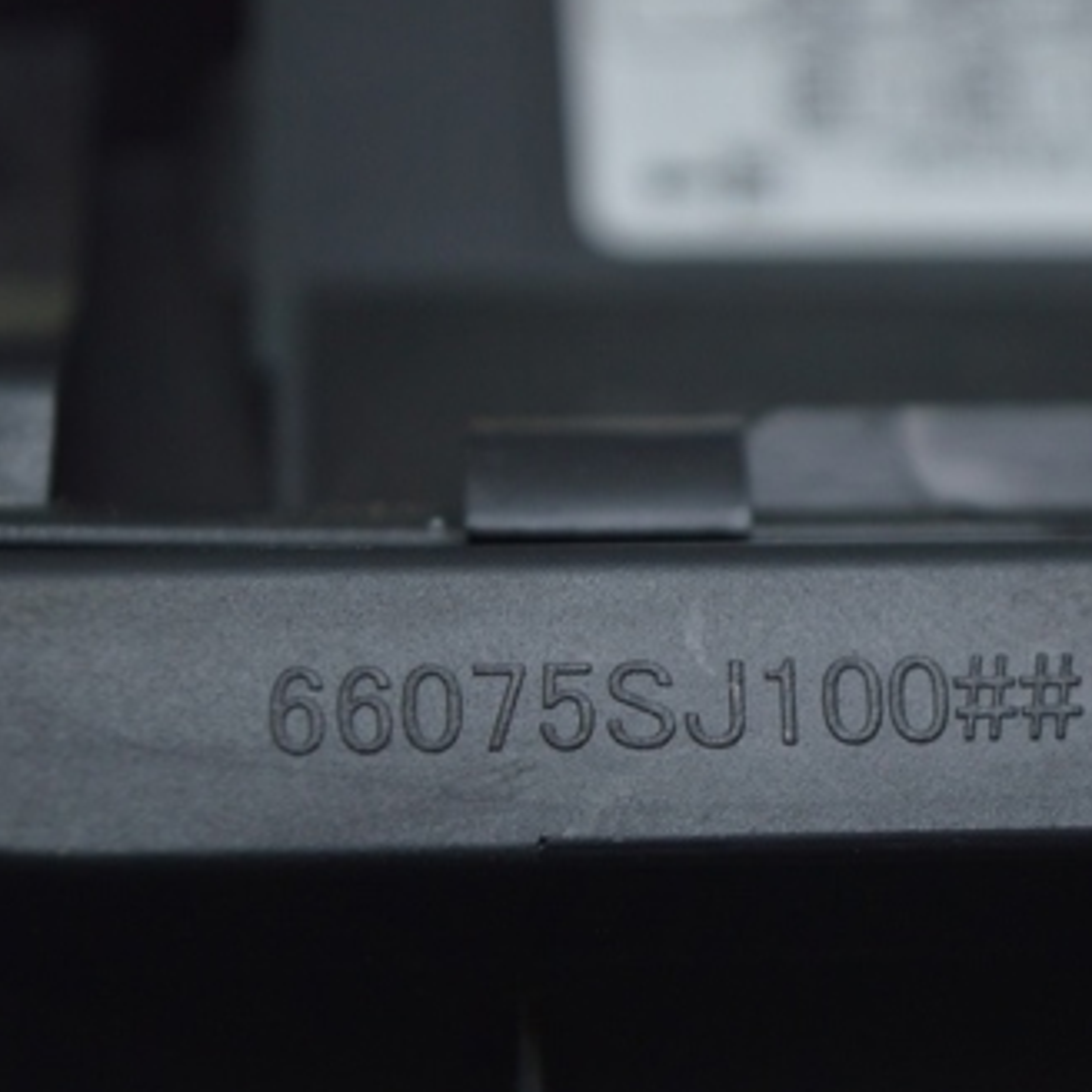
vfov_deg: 12.7
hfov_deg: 12.7
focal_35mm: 137
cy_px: 678
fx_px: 4883
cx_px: 729
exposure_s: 1/50
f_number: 5.6
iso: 400
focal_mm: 55
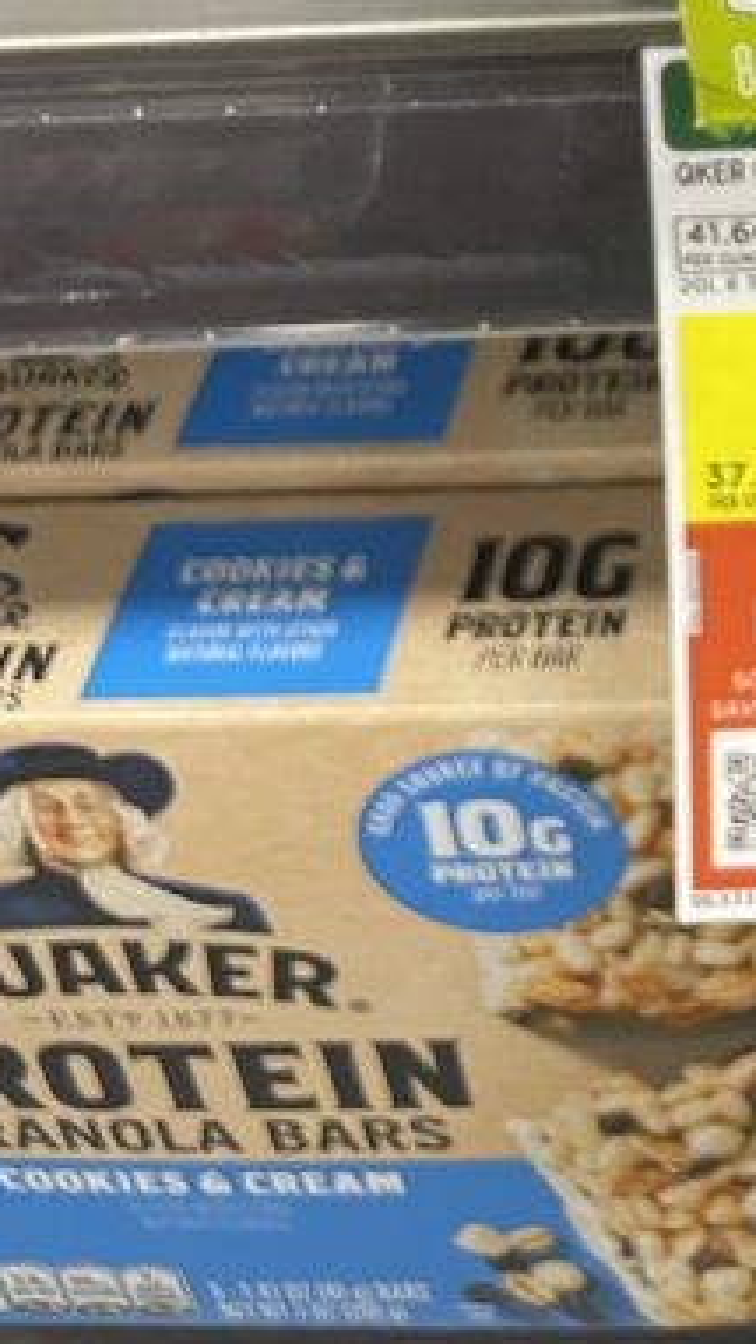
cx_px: 1206
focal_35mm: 76
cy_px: -454
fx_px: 2707
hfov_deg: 14.6
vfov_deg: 24.1
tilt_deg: -30.3
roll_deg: +2.5
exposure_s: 1/60
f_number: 1.6
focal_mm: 4.2
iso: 160
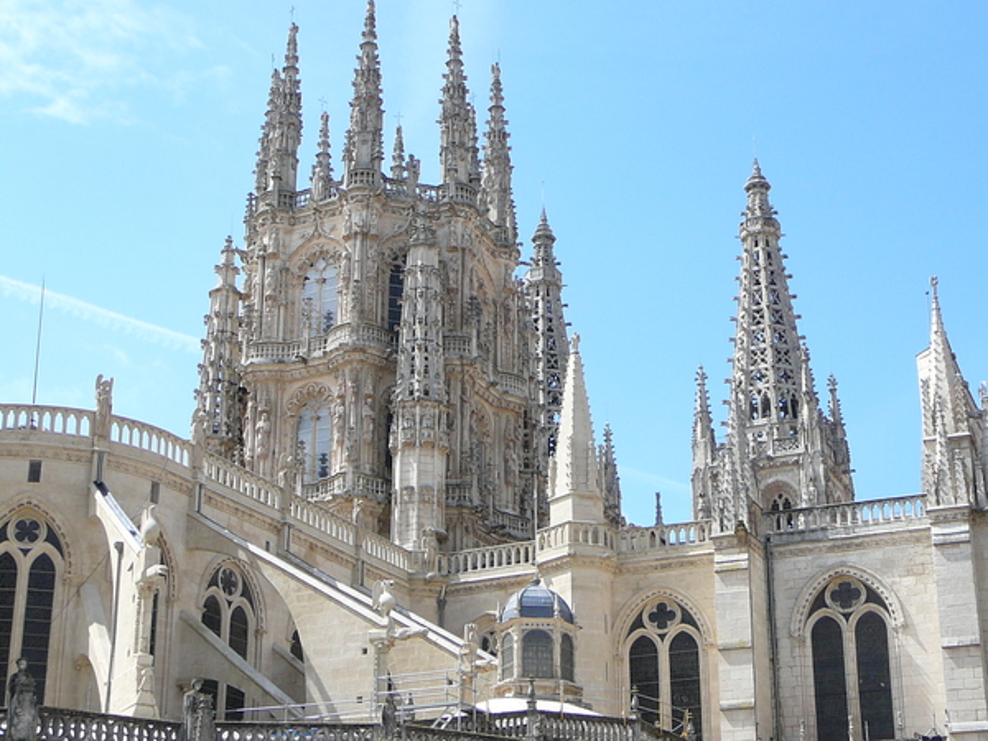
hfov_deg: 32.7
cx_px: 494
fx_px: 1684
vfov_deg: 24.8
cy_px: 370
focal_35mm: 59
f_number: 3.3
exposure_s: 1/800
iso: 80
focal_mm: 7
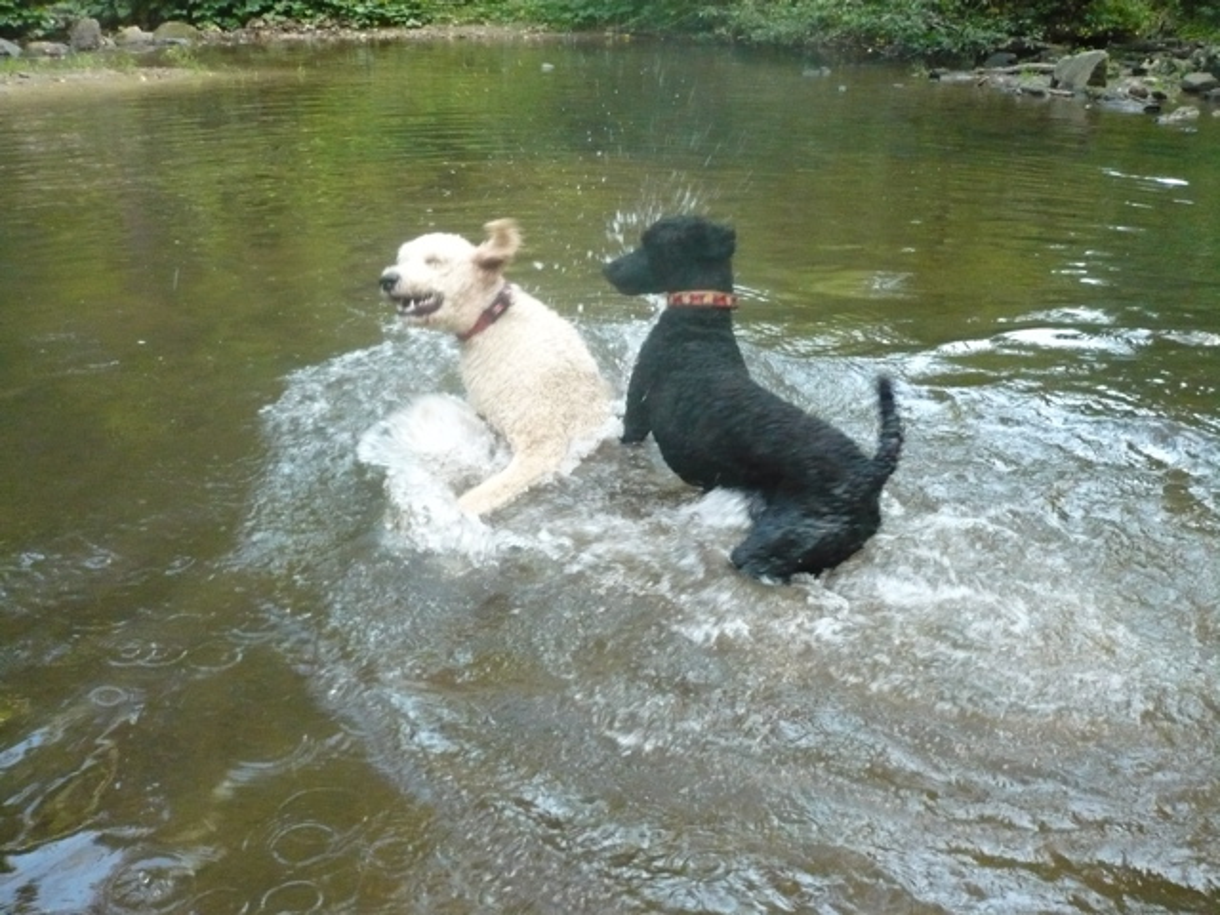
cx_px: 610
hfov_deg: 52.6
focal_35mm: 35
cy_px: 458
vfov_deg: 40.7
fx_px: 1234
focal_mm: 5.8
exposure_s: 1/80
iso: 800
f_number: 2.8
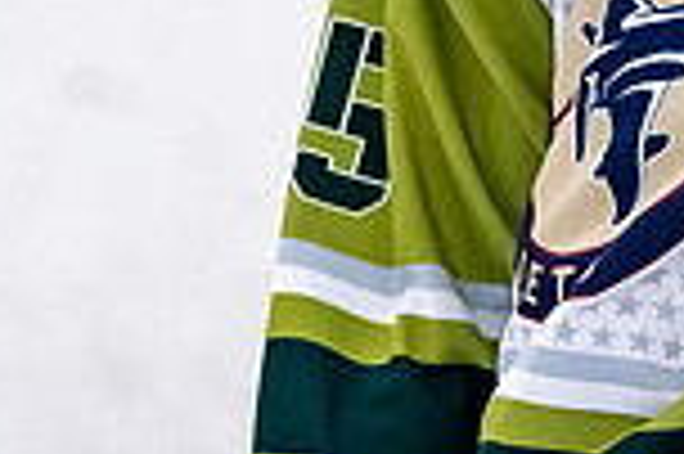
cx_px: 883
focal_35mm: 1012
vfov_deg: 1.4
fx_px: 19207
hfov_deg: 2.0
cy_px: -701
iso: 2000
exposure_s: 1/800
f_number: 3.2
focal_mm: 122
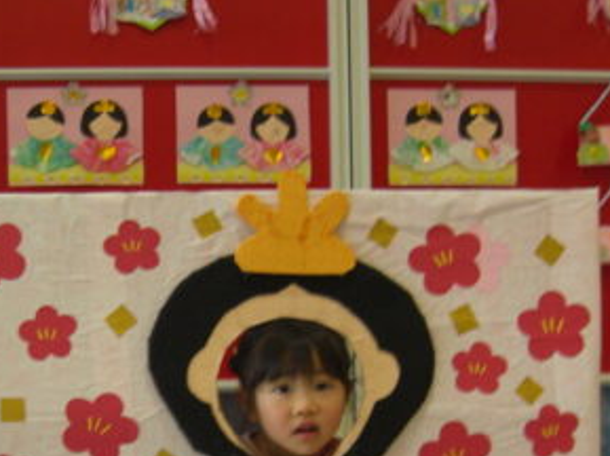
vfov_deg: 18.2
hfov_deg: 24.4
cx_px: 129
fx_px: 1390
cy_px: 454
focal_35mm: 79
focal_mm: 7.9
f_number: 2.8
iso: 200
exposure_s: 1/80
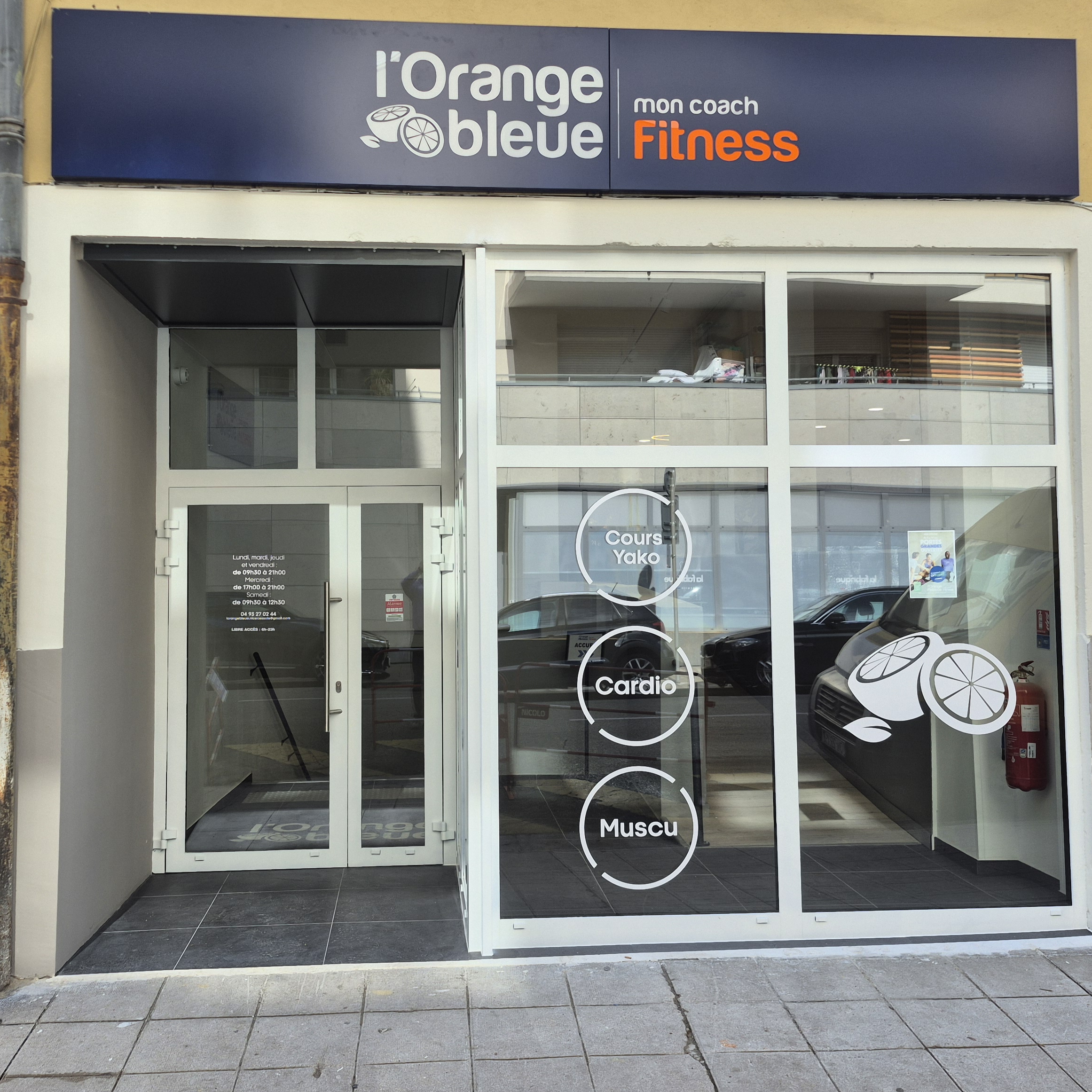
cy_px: 491
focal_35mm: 35
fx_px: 1249
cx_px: 500
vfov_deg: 47.2
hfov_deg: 47.2
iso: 25
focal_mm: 5.4
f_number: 1.8
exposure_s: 1/530
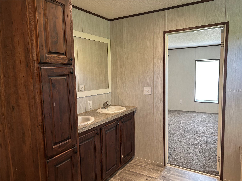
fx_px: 182
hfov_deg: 67.3
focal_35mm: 26
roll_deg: +1.3
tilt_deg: -5.7
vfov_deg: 53.1
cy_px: 90
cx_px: 121
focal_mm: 5.7
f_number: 1.5
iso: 125
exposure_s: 1/60
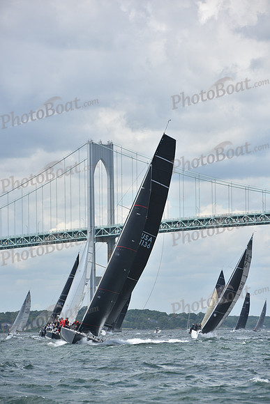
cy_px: 202
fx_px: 2248
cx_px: 135
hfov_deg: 6.9
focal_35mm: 200
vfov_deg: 10.3
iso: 250
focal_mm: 200
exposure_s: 1/1000
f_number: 8
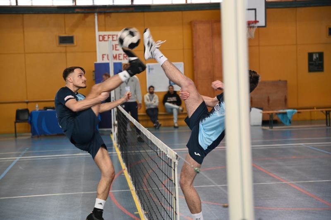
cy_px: 110
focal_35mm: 70
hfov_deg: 28.9
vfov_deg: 19.4
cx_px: 166
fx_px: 643
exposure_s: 1/125
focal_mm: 70
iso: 560
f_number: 2.8
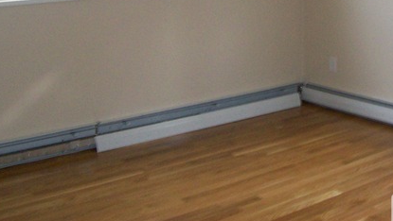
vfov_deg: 18.6
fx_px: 657
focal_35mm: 63
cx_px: 229
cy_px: -5
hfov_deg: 33.2
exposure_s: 1/64
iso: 200
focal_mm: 6
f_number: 2.7
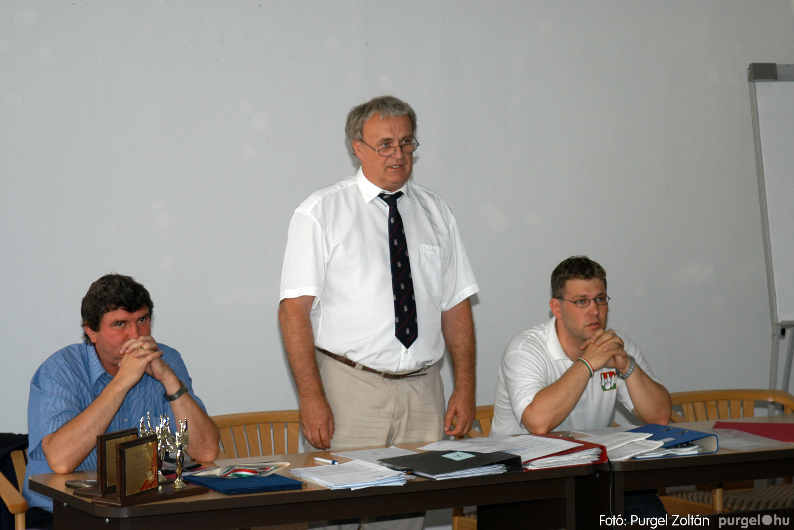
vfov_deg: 16.6
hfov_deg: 24.6
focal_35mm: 82
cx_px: 397
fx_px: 1819
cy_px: 265
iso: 200
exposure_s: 1/125
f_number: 2.8
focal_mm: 55
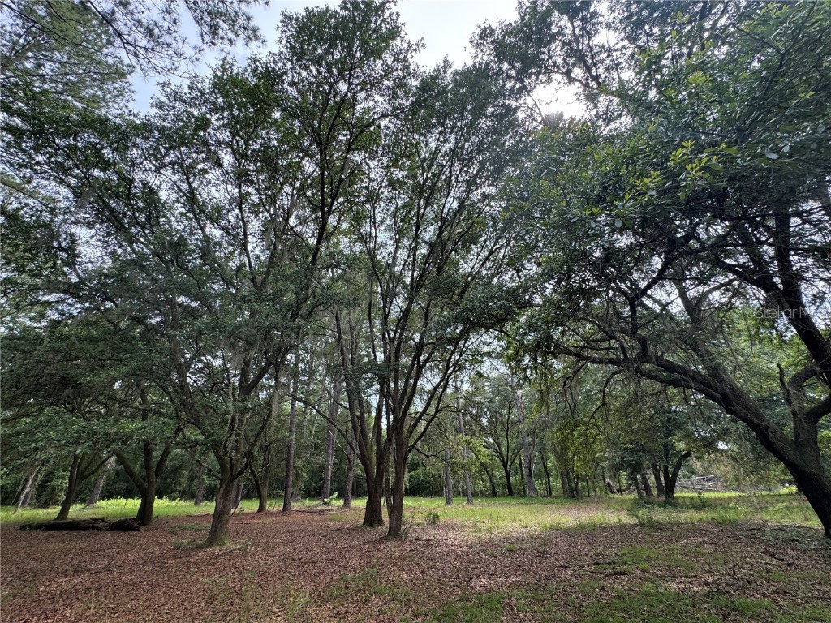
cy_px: 312
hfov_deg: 102.1
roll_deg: +1.2
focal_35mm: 14
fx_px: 336
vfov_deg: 85.7
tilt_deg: +26.8
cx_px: 416
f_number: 2.2
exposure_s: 1/222
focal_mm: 2.22
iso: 40
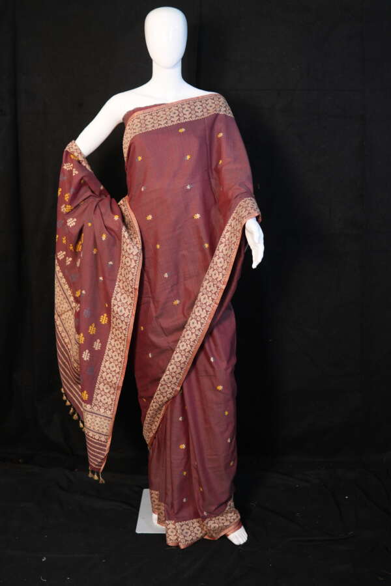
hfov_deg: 29.9
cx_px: 196
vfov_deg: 43.6
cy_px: 293
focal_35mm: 45
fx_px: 733
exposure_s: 1/200
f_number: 2.2
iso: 1250
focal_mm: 30
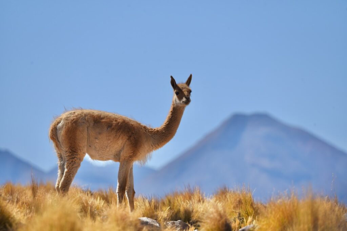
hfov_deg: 5.2
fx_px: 3856
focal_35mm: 400
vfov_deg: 3.4
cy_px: 116
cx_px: 174
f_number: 10
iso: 250
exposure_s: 1/1250
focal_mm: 400
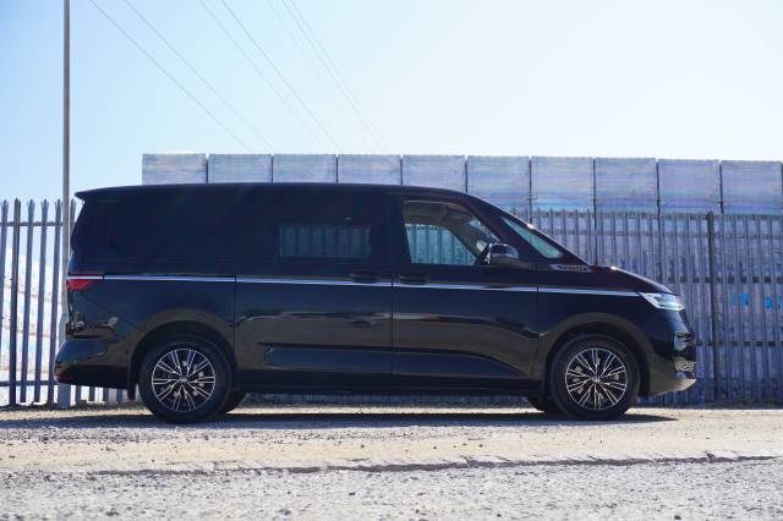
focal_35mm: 50
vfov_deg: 27.2
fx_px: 1076
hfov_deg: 40.0
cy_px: 260
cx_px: 392
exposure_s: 1/80
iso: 100
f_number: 7.1
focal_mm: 33
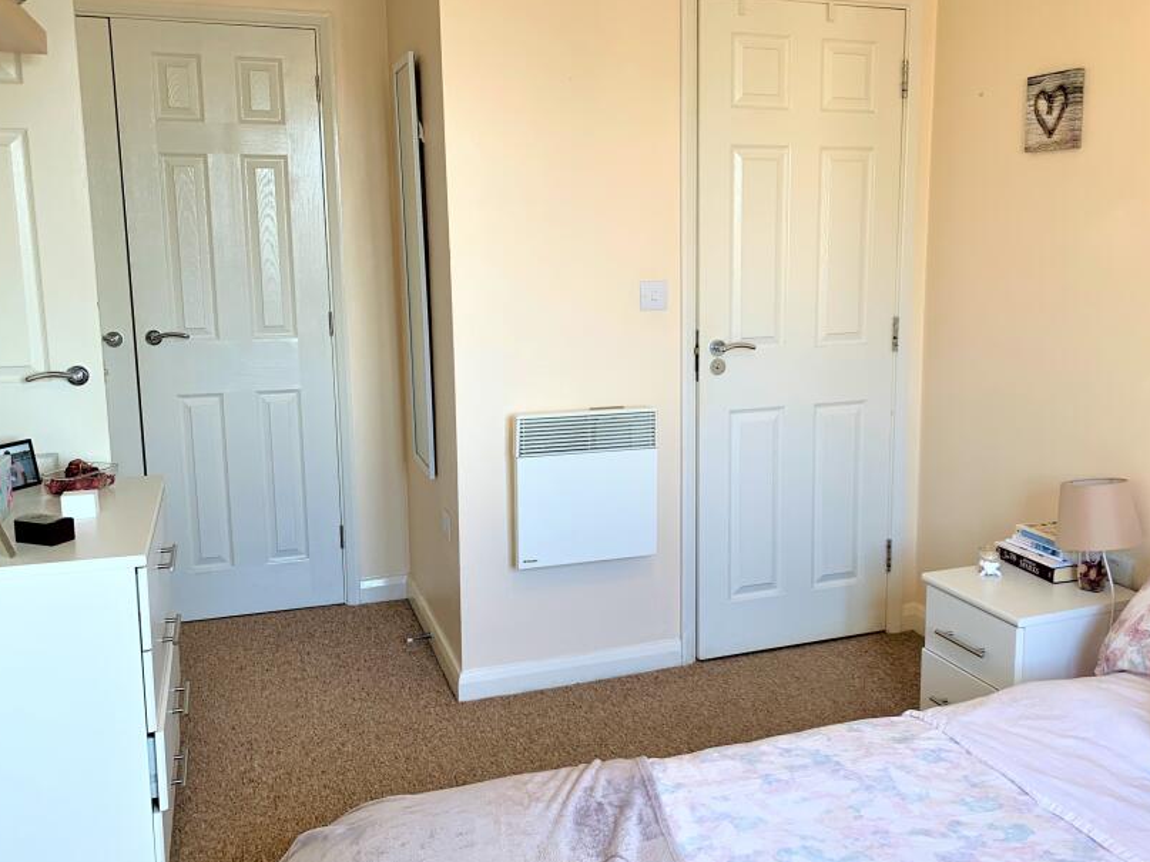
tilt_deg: -8.8
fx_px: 1096
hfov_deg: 55.0
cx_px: 685
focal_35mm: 33
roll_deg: +1.2
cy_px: 427
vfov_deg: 42.9
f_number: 1.8
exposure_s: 1/100
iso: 64
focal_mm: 4.25
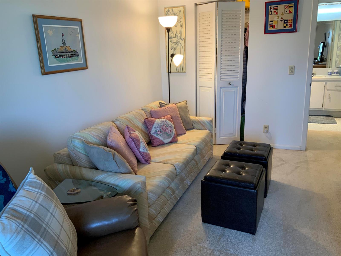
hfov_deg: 61.7
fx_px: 286
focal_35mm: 29
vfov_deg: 48.2
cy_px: 128
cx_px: 170
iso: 50
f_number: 1.8
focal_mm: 3
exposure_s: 1/60
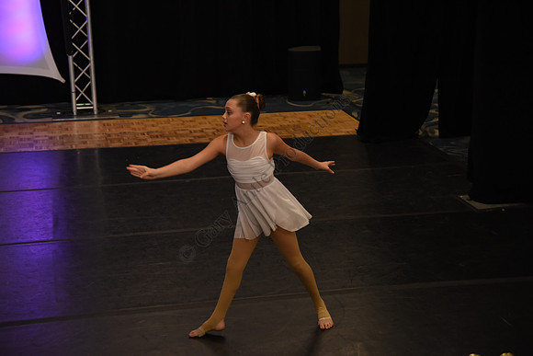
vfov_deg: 19.5
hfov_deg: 28.8
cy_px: 178
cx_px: 266
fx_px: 1037
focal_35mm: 70
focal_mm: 70
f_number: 4
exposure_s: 1/400
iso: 2500
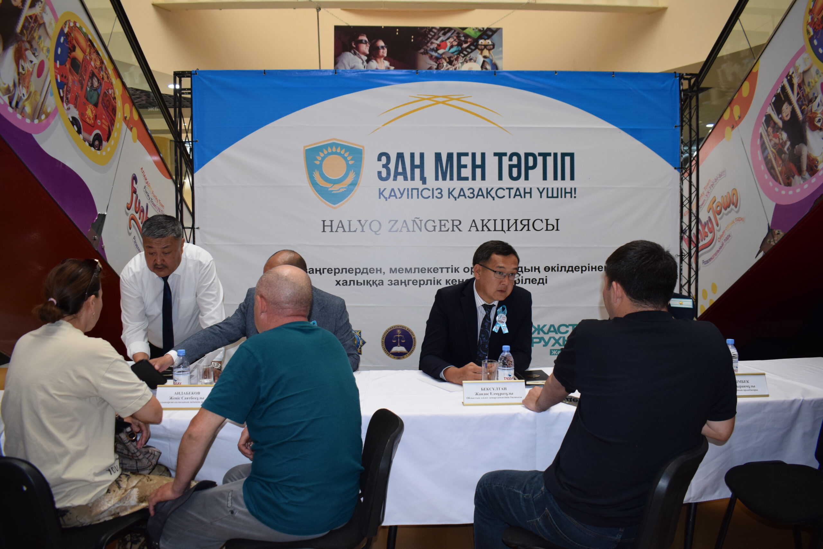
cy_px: 274
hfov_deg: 67.4
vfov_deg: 47.9
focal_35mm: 27
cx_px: 412
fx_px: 617
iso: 800
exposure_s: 1/100
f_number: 5
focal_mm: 18
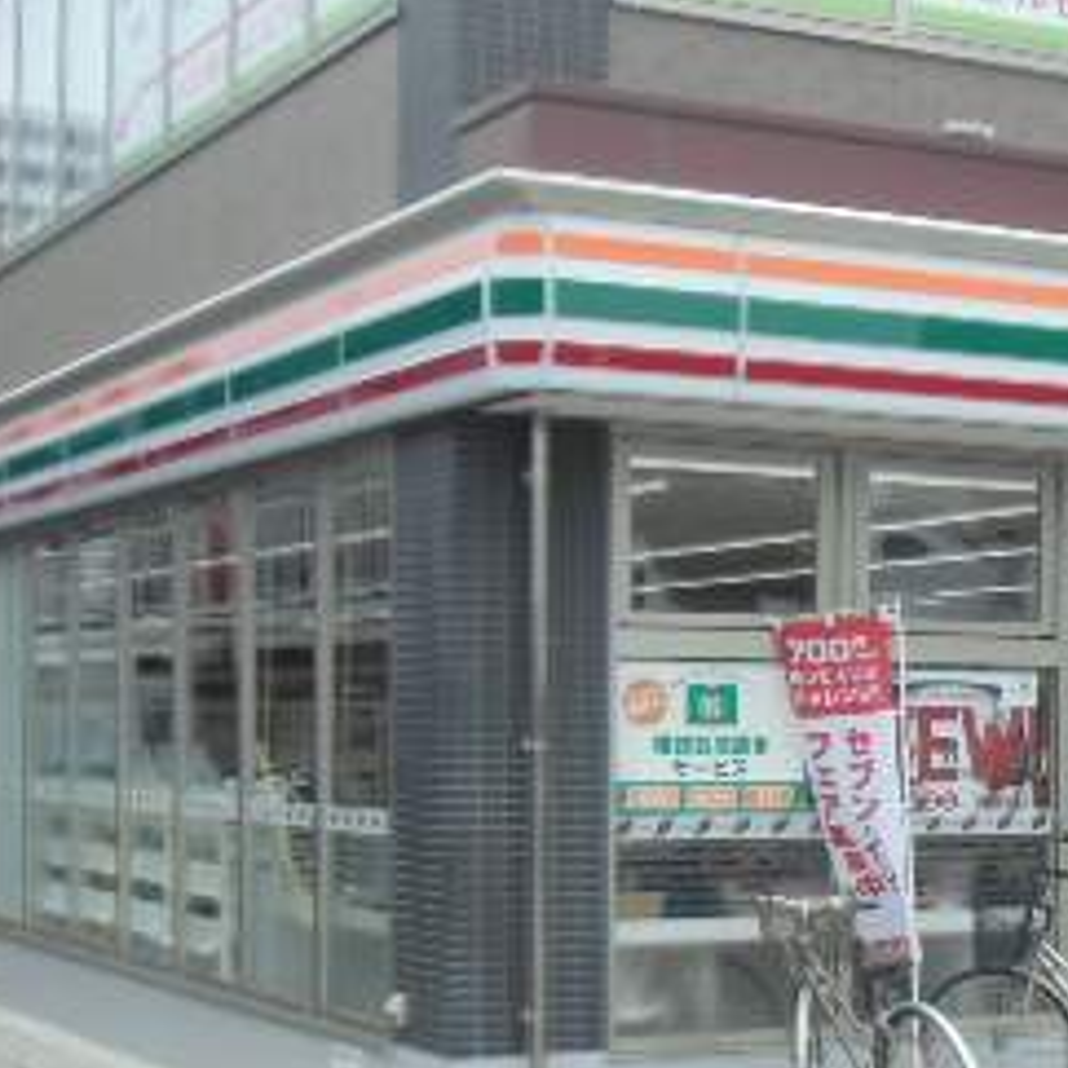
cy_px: 825
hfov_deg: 21.8
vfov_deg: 22.2
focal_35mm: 77
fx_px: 2688
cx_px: 1033
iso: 64
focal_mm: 5.93
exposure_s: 1/320
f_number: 3.7
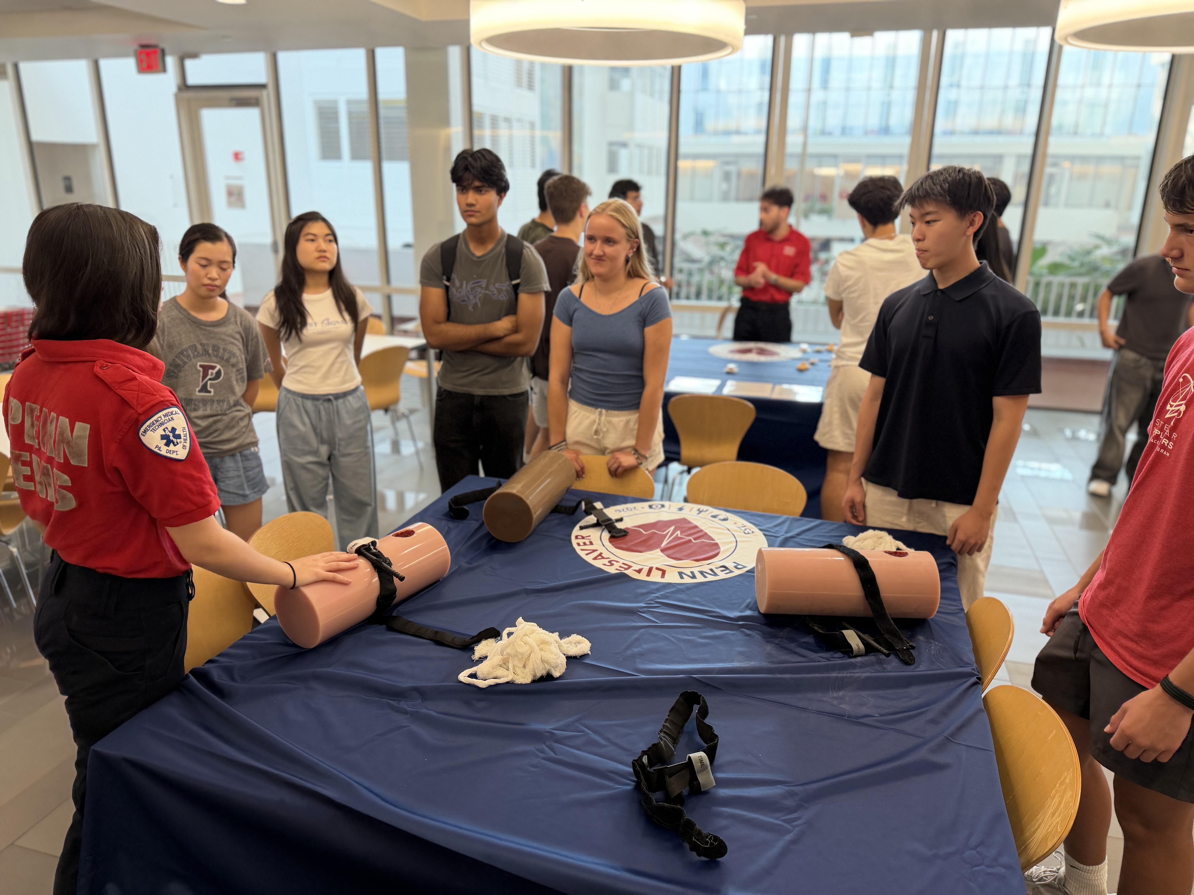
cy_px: 448
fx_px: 828
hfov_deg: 71.6
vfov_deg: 56.8
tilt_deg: -17.8
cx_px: 597
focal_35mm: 24
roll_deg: -1.6
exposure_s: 1/100
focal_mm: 6.76
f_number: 1.78
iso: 160
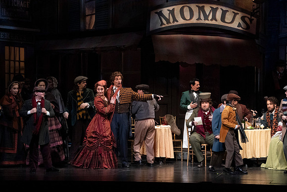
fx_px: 1204
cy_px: 96
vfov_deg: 9.1
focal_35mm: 151
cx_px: 144
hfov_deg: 13.6
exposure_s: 1/400
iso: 16000
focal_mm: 151
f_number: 11
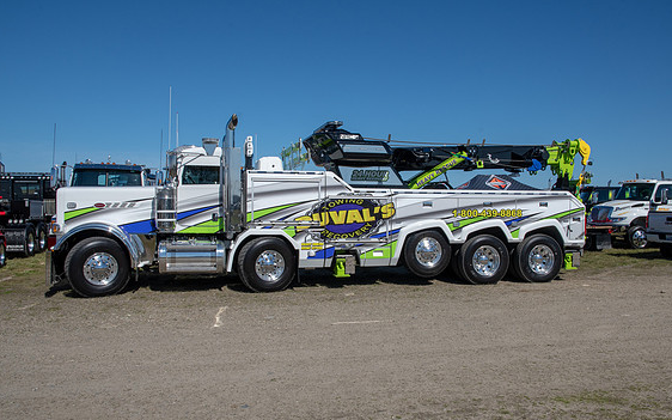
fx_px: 549
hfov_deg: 62.9
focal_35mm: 30
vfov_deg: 41.8
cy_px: 211
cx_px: 343
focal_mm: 19
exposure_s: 1/640
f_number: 14
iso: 400
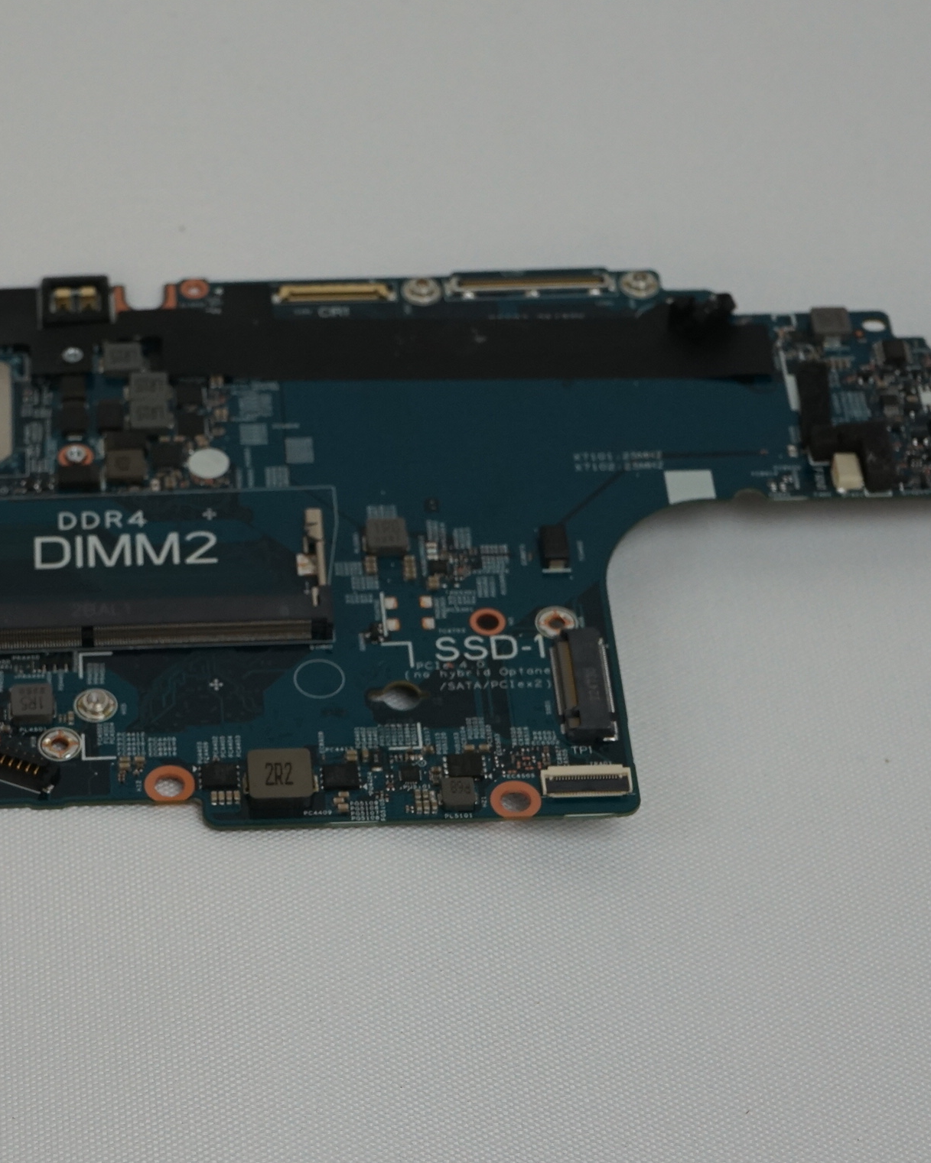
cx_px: 170
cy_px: 541
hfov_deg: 15.0
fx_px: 3513
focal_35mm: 102
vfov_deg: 18.8
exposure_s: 1/60
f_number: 10
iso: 1250
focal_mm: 55
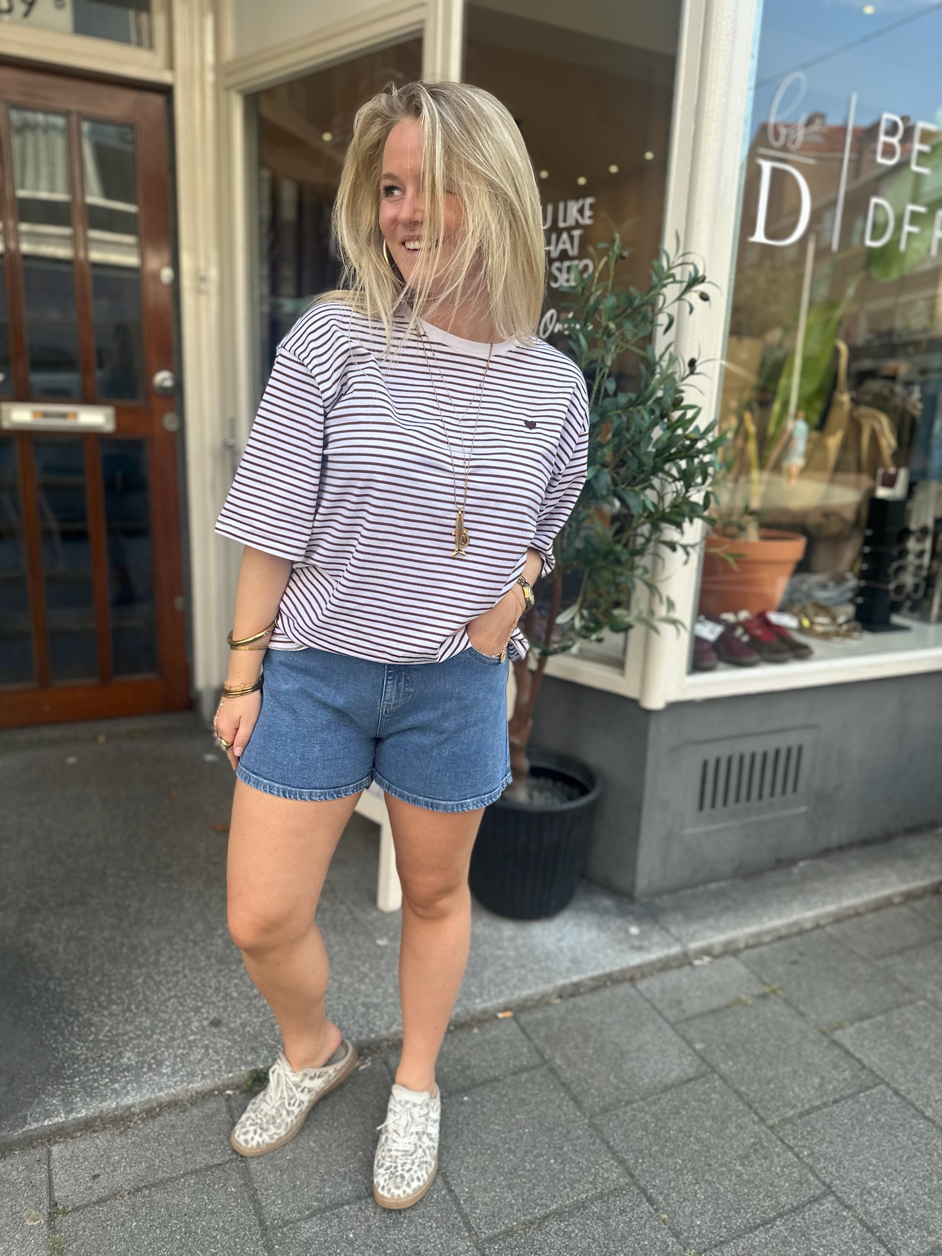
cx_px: 471
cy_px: 628
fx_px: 871
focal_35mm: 24
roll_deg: -3.4
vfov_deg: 71.6
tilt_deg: -13.8
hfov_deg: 56.8
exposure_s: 1/654
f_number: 1.78
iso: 80
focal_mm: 6.86
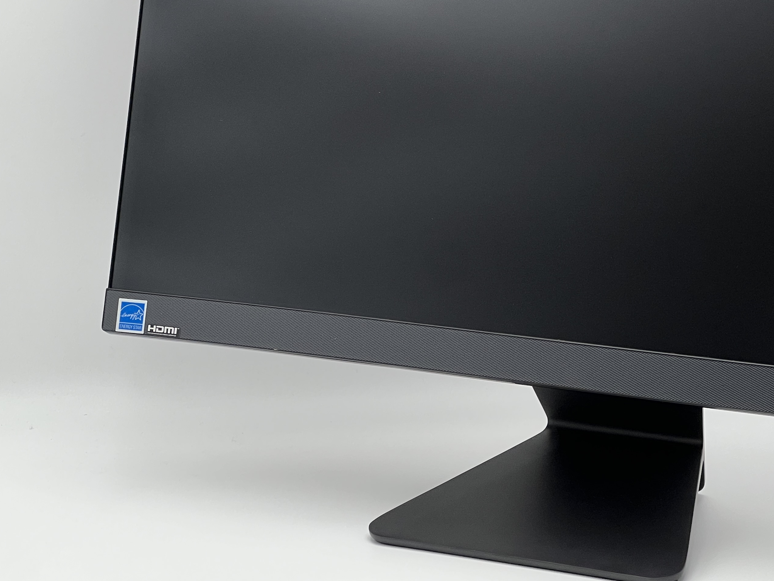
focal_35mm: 122
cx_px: 605
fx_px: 2728
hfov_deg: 16.0
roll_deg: +0.8
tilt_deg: -9.3
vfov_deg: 12.1
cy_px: 155
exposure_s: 1/99
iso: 100
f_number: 2.8
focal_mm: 9
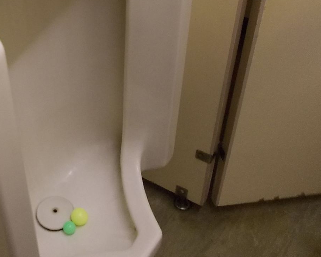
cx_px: 55
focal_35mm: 48
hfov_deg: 37.1
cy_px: 77
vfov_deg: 31.1
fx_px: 456
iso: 200
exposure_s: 1/30
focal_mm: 4
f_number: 2.7
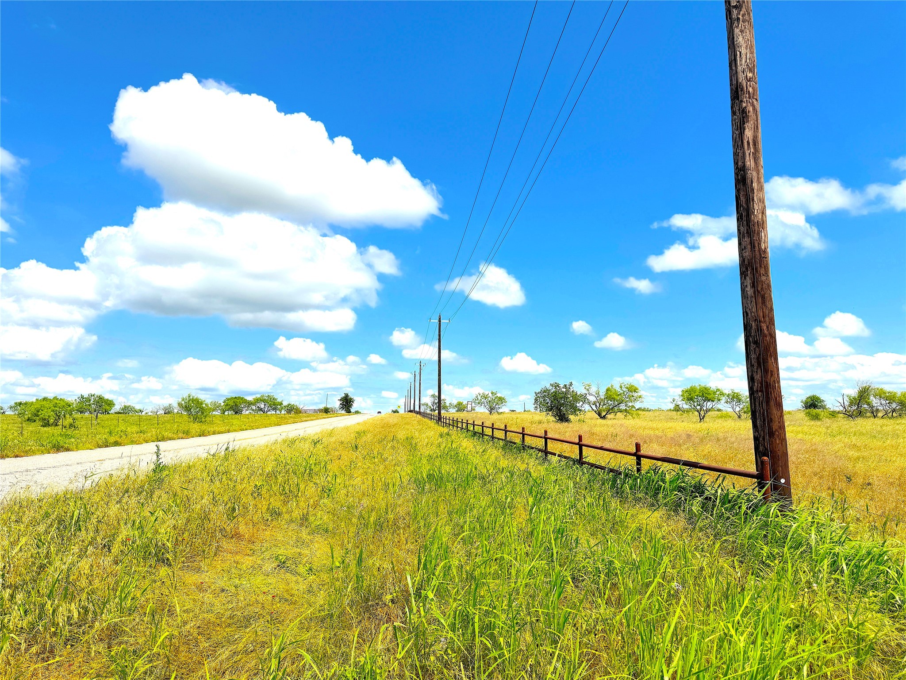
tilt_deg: +7.4
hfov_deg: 71.6
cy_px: 340
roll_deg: +0.0
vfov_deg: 56.8
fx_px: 628
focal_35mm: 24
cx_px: 453
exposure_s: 1/10417
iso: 80
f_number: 1.78
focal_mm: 6.76
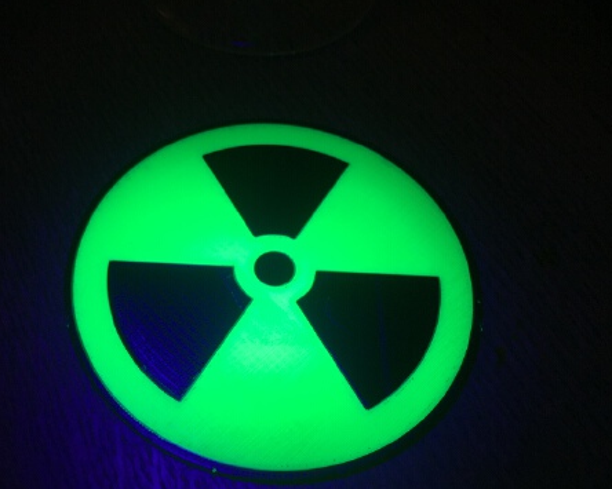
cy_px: 259
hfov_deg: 52.6
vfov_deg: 43.3
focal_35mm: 34
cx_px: 257
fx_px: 616
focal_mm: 4.15
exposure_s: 1/302
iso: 32
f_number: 2.2
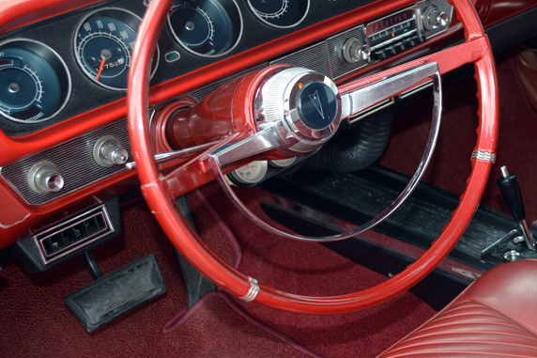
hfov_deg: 31.1
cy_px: 156
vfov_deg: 21.5
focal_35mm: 63
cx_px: 424
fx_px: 939
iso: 280
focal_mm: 24
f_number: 4
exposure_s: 1/125
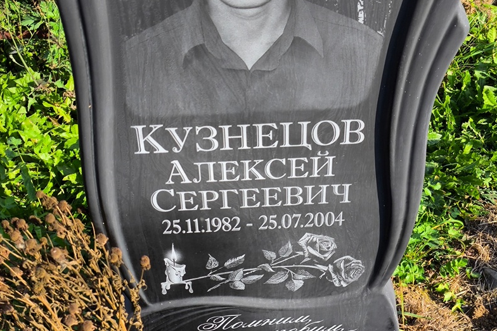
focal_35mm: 53
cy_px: 166
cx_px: 251
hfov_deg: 37.5
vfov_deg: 25.5
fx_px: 732
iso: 50
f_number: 1.7
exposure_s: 1/579
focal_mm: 4.71
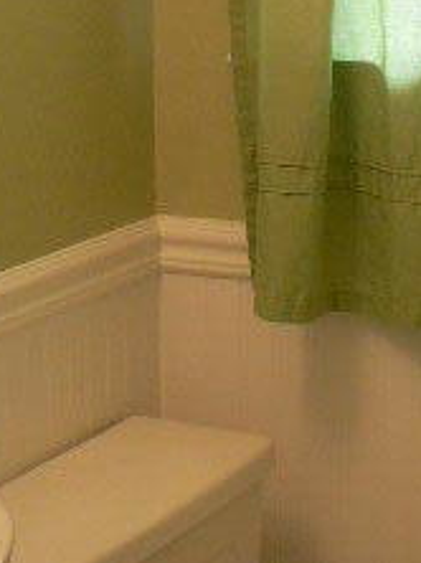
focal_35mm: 104
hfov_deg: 14.2
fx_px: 1690
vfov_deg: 18.9
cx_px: 127
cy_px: 216
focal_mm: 6
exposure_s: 1/30
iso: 200
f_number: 2.8
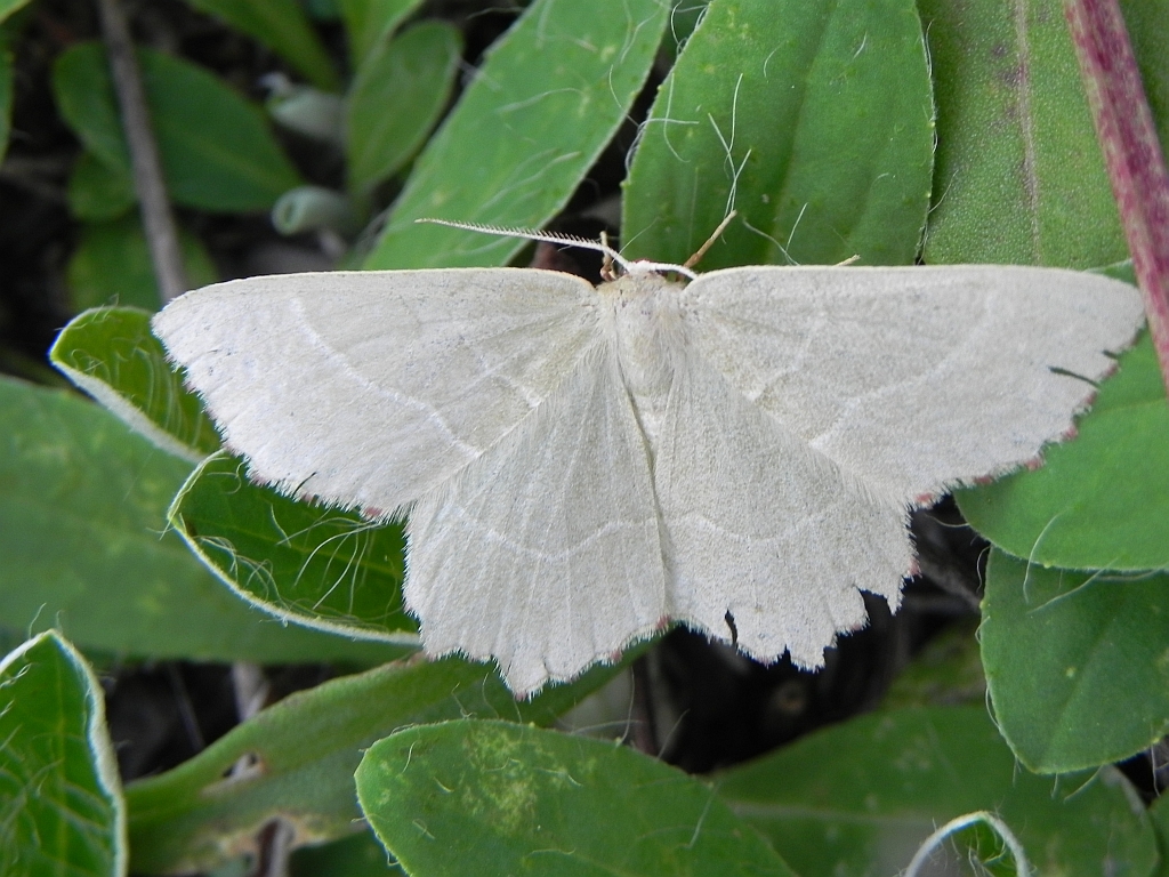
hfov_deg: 18.7
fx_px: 3546
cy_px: 438
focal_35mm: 105
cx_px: 584
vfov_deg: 14.1
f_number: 4
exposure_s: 1/104
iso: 160
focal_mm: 18.8
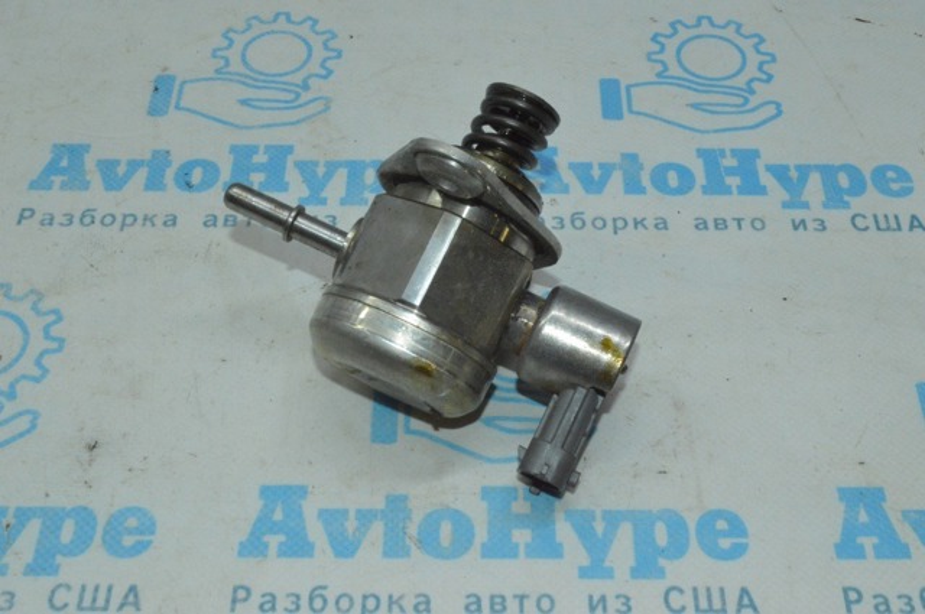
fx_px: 1232
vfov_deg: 28.0
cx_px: 462
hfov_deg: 41.2
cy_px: 307
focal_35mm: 48
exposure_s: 1/40
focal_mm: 32
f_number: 29
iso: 3600
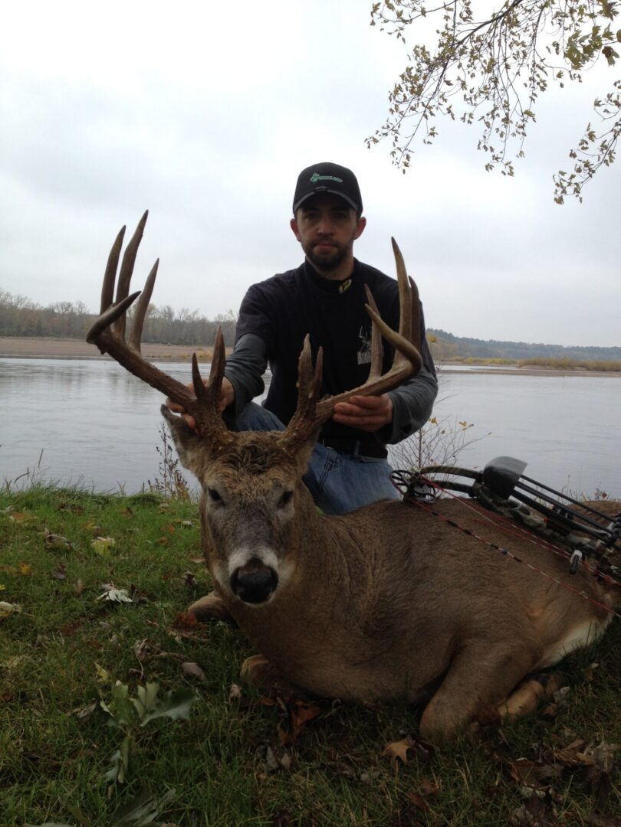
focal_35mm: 35
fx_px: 837
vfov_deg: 52.6
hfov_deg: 40.7
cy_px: 414
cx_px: 310
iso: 50
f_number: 2.4
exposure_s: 1/204
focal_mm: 4.28
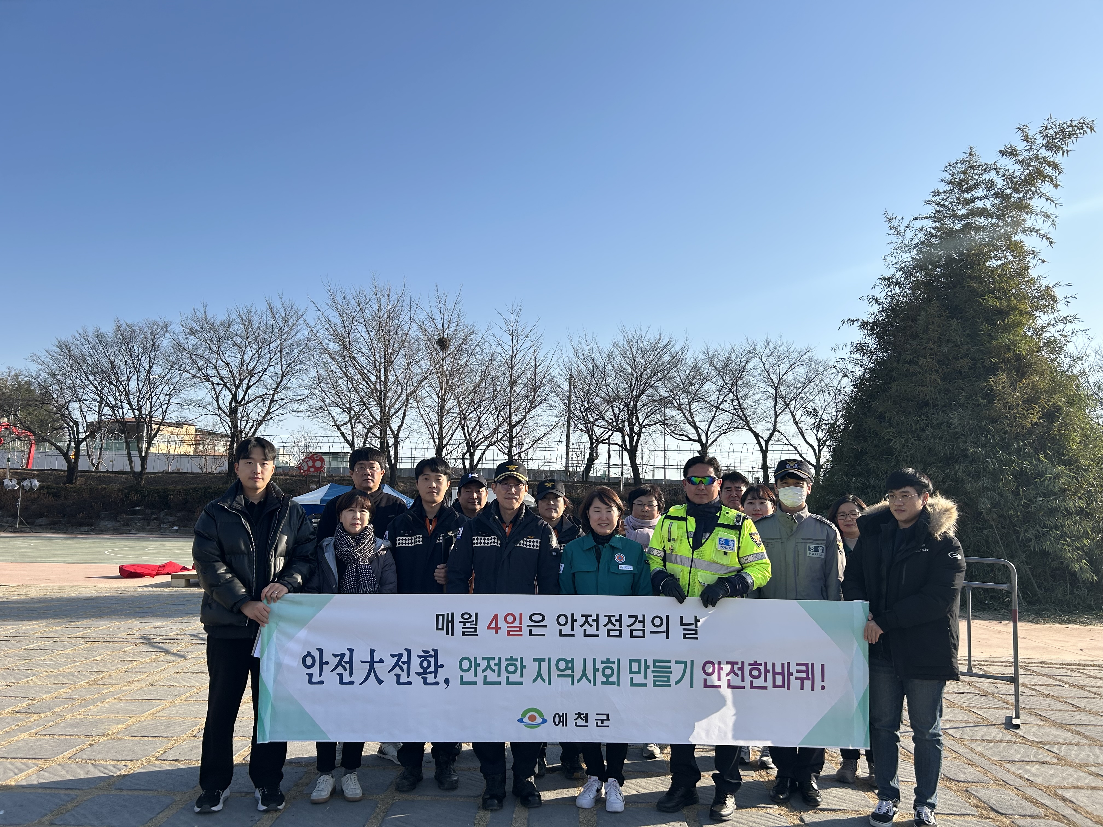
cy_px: 414
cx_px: 552
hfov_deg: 67.3
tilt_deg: +6.6
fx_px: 828
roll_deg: -0.7
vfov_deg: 53.1
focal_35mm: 26
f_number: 1.5
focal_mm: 5.7
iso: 50
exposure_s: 1/3165
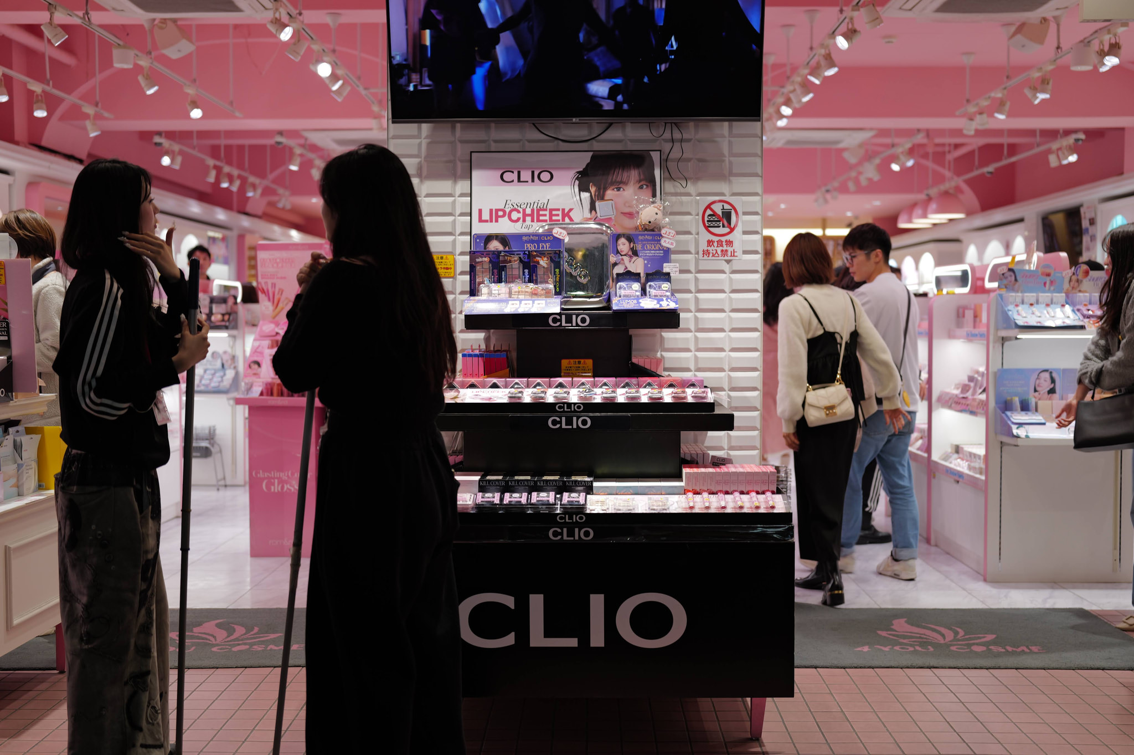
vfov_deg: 31.2
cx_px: 567
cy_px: 378
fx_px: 1354
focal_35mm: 43
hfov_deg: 45.5
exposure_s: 1/80
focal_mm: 43
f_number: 2
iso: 100
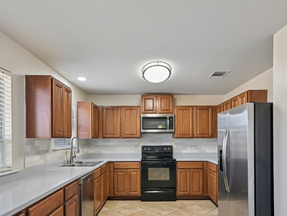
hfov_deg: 73.9
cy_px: 140
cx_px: 150
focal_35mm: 23
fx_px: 191
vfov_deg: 57.8
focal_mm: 14
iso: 180
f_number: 6.7
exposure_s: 1/15
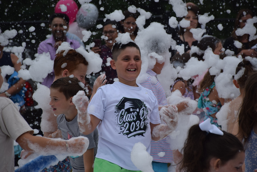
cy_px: 86
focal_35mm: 168
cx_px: 128
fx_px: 1199
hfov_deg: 12.2
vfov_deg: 8.2
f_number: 5.6
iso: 400
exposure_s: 1/1250
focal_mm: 112
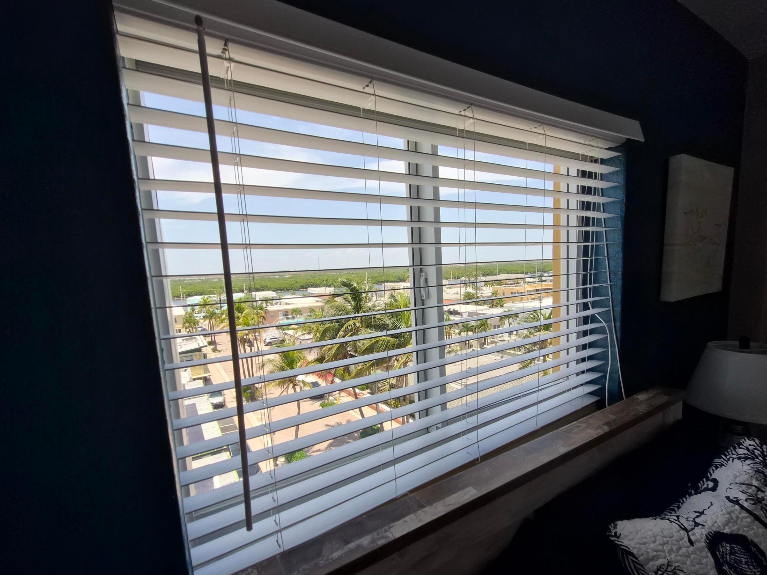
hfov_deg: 98.1
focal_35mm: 15
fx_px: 332
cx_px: 372
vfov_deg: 81.5
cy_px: 316
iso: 25
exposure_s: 1/336
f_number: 2.2
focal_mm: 1.7
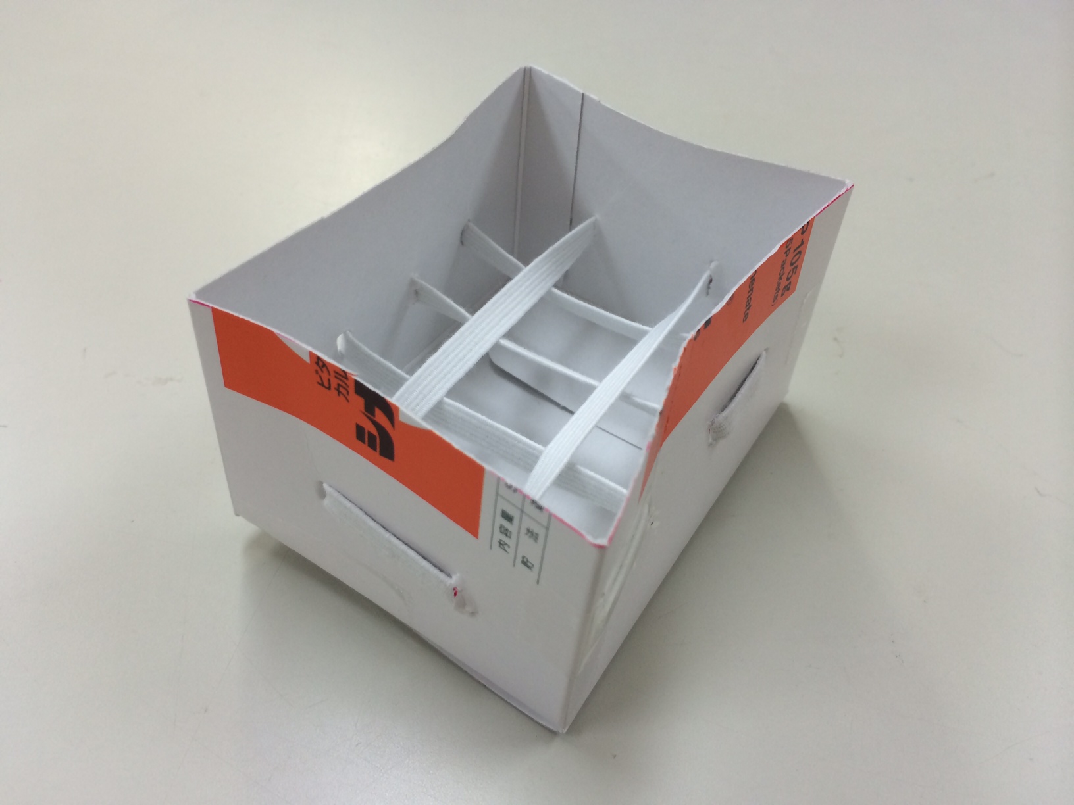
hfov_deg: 60.0
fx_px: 931
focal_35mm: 30
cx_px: 537
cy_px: 402
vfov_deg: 46.8
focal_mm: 4.12
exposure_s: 1/40
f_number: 2.2
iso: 40
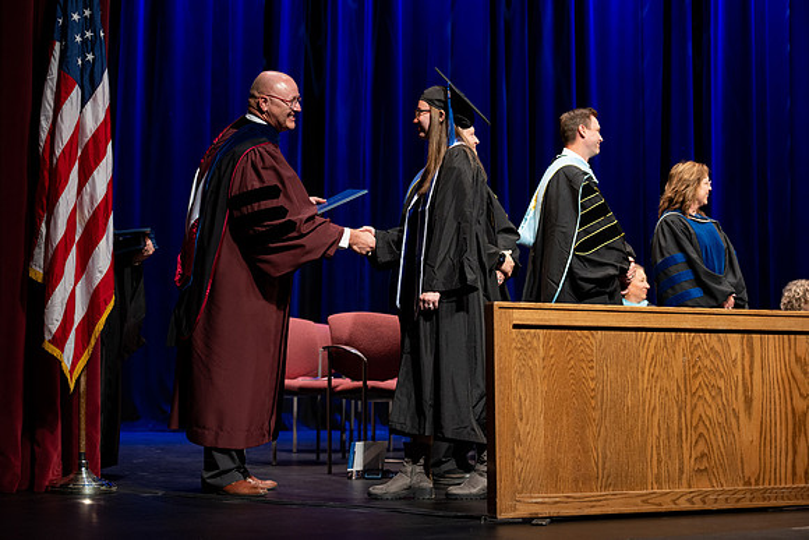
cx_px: 404
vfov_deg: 19.5
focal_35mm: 70
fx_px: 1573
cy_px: 270
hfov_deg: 28.8
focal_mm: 70
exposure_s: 1/250
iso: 640
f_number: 2.8
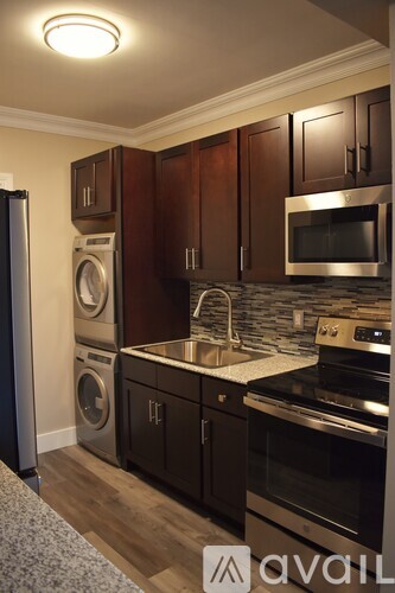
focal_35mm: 27
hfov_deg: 47.9
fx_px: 445
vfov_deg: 67.4
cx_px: 198
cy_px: 296
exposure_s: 1/60
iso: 1000
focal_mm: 18
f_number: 3.5
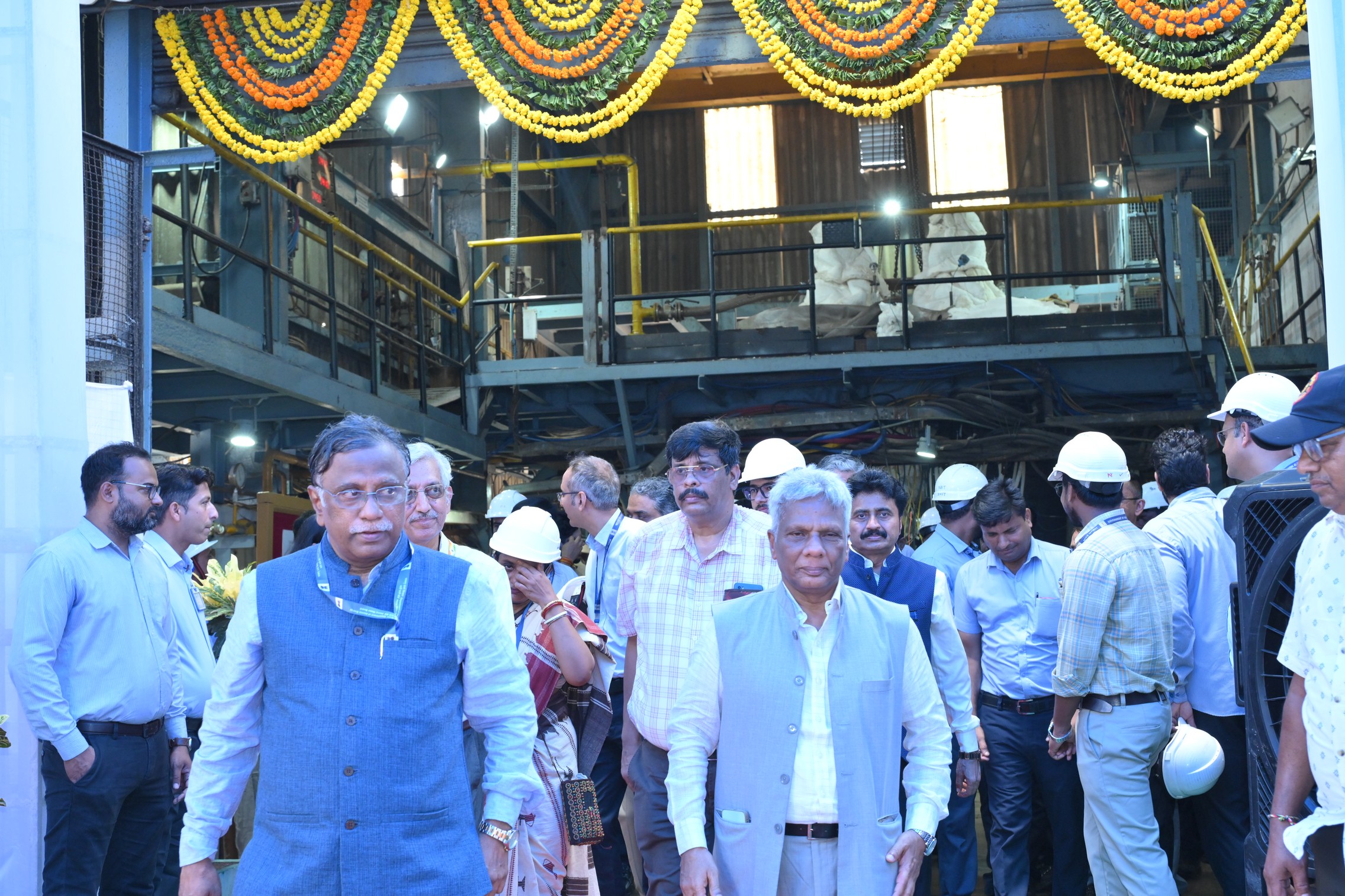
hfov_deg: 44.5
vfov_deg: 30.5
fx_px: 1644
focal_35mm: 44
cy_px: 448
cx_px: 672
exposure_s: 1/200
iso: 2000
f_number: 6.3
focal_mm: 44
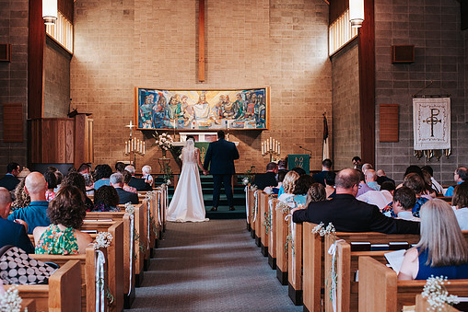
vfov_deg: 31.2
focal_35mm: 43
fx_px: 559
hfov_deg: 45.4
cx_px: 223
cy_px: 153
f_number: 3.2
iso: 800
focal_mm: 35
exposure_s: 1/125
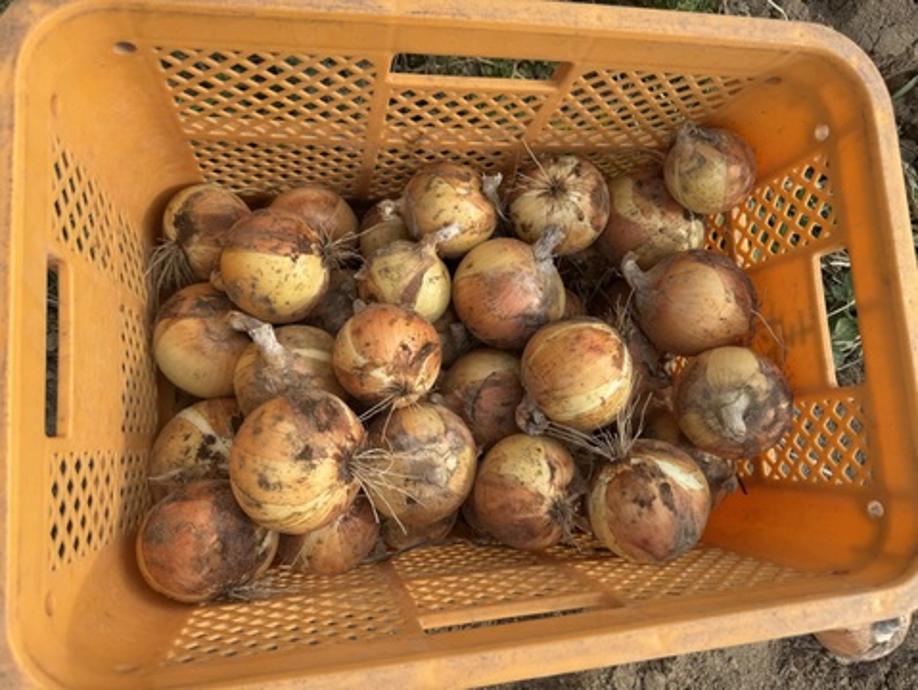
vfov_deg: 56.9
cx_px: 459
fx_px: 637
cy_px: 345
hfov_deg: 71.6
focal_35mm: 24
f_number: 1.78
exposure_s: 1/1678
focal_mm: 6.76
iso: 80
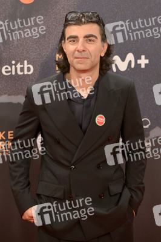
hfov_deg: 9.1
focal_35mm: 150
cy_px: 121
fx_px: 1008
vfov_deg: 13.7
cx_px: 80
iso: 1250
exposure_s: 1/400
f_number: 5
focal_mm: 150
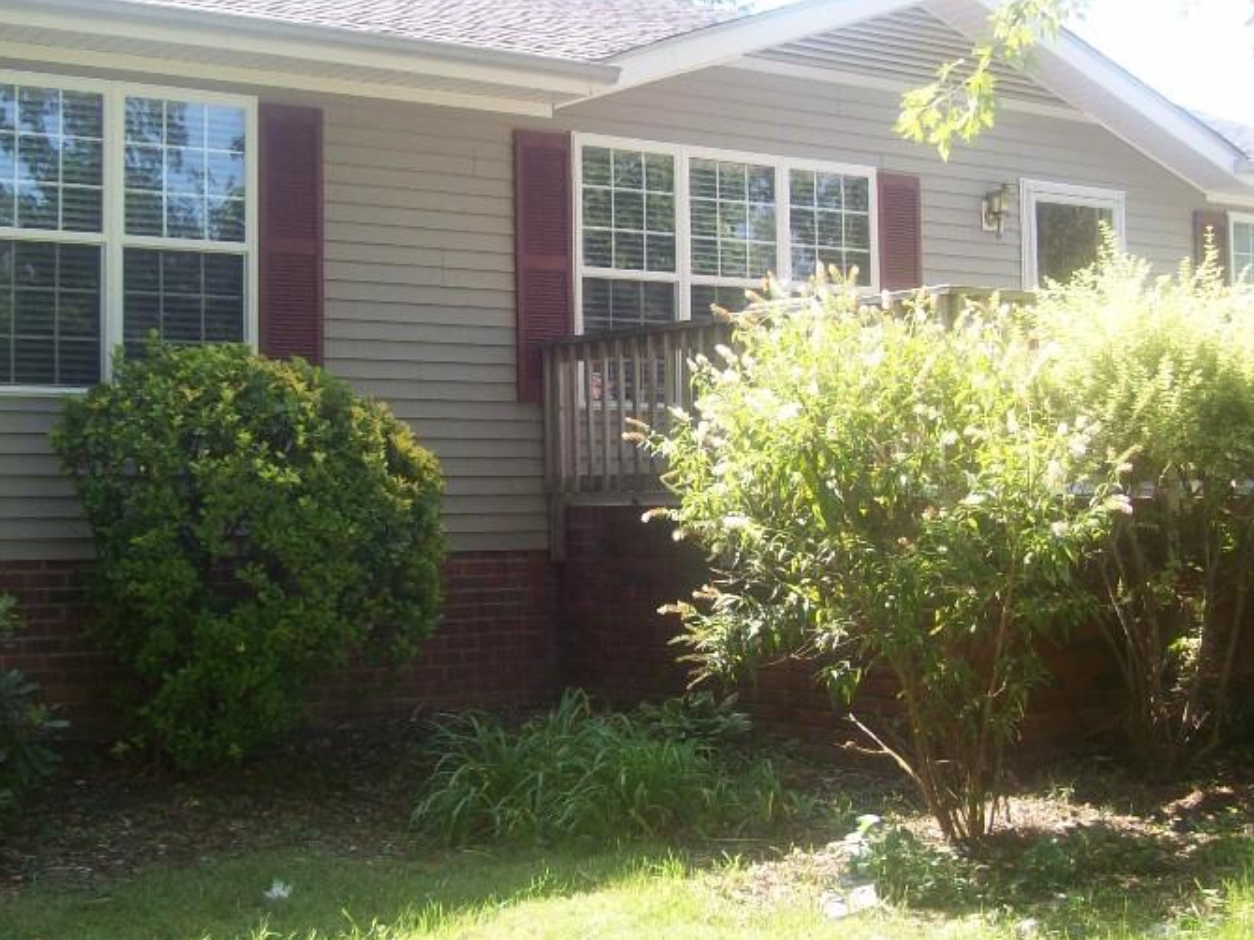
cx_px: 500
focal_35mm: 55
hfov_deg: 34.8
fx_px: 1992
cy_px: 507
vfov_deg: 26.5
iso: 80
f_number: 2.7
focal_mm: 6
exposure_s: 1/241
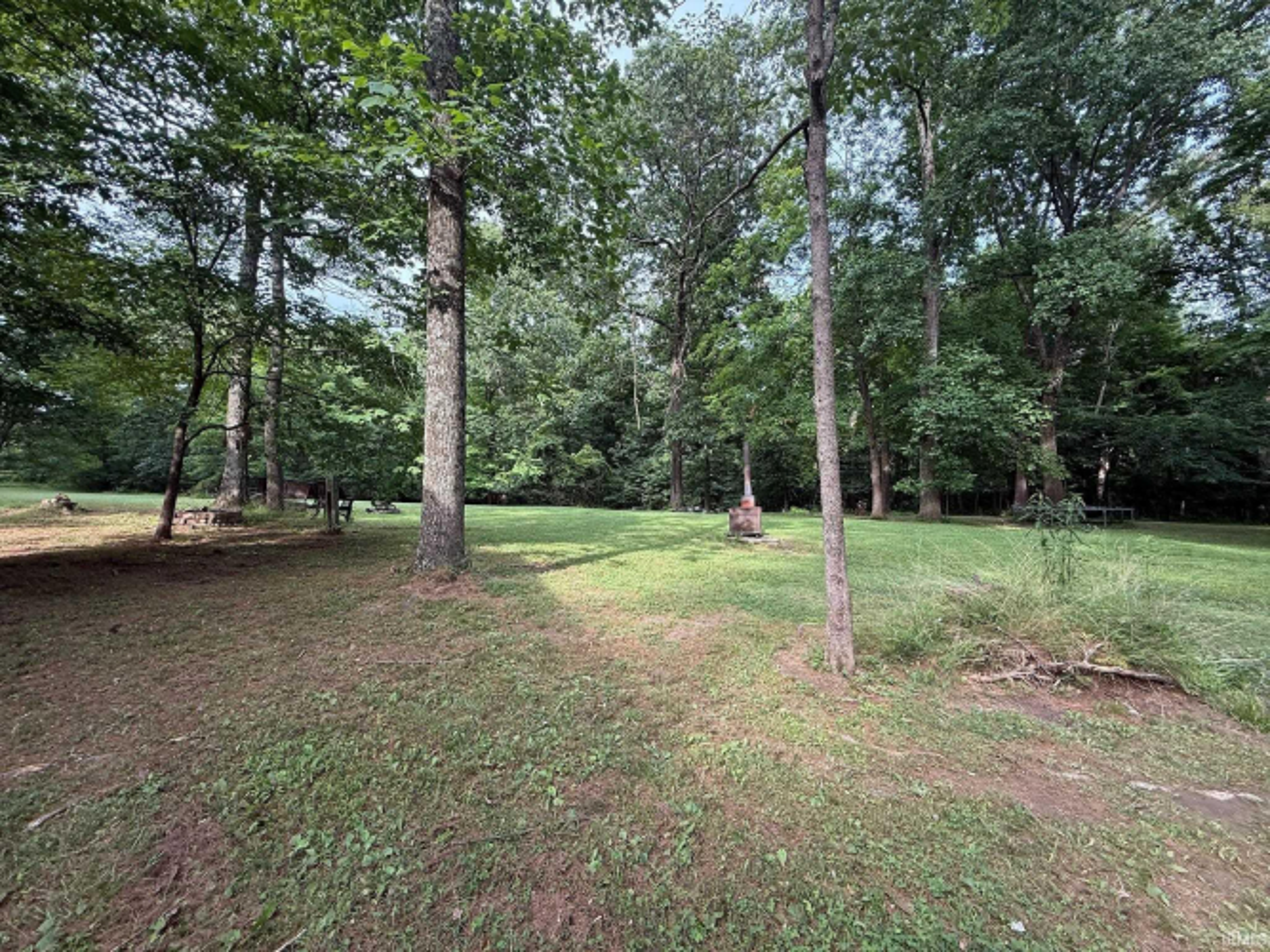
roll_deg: +0.6
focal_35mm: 14
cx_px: 635
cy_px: 476
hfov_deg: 102.1
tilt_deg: -0.3
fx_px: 514
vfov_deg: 85.7
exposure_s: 1/174
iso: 64
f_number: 2.2
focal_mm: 2.22
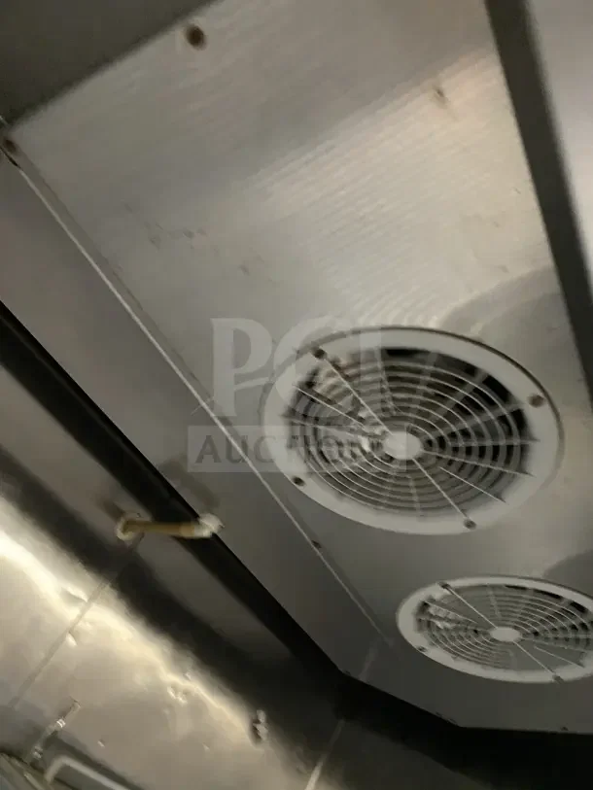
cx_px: 296
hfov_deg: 53.1
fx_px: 594
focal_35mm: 26
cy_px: 395
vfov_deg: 67.3
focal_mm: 4.25
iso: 800
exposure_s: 1/30
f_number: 1.8
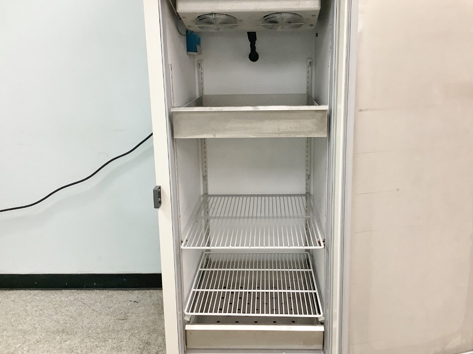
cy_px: 167
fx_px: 464
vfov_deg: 41.8
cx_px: 257
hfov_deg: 53.9
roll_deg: +0.1
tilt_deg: -14.8
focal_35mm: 34
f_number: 2.4
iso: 200
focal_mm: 3.3
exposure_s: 1/60
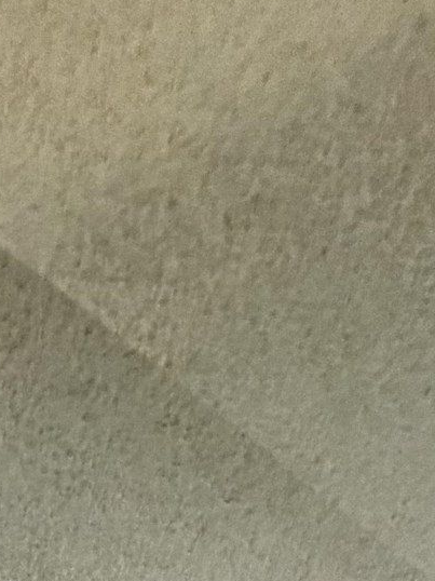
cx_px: -204
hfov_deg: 21.0
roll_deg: +0.9
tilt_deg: -9.2
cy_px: 1237
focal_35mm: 60
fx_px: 1006
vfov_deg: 17.8
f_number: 2.2
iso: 800
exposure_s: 1/60
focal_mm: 2.22
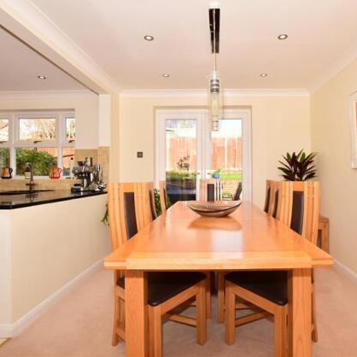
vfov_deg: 74.8
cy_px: 171
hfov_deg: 74.1
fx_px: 233
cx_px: 213
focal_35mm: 20
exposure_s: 1/200
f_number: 11
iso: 400
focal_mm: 10
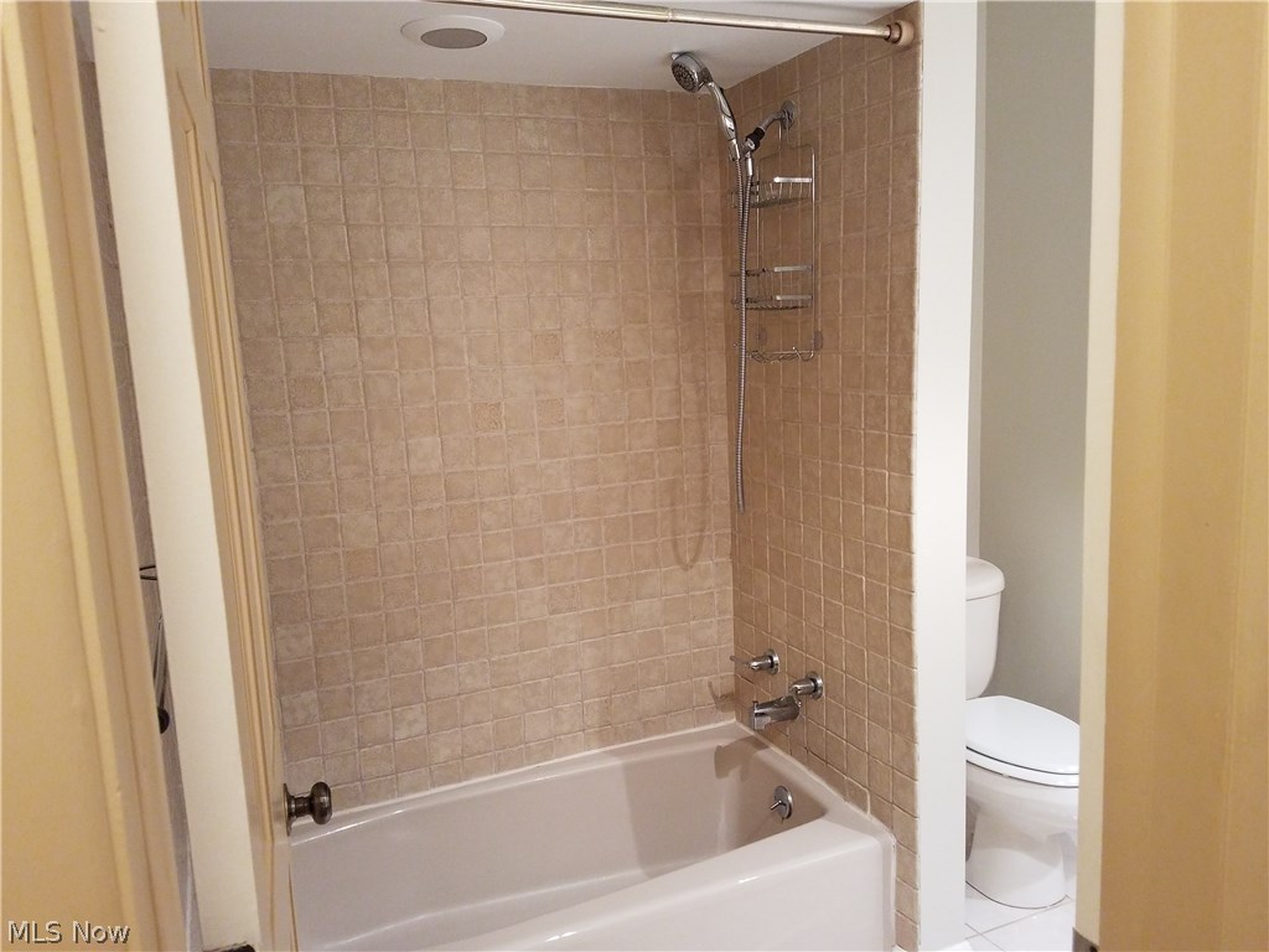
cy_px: 476
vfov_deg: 53.1
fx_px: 953
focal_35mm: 26
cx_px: 634
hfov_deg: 67.3
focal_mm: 4.2
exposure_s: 1/15
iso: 200
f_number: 1.7
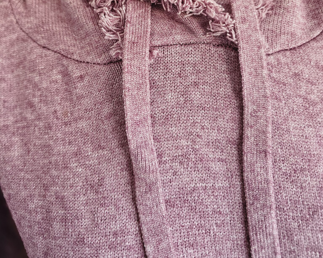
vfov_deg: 46.7
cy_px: 64
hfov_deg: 58.8
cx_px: 162
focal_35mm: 30
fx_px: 287
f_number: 1.7
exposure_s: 1/120
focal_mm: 6.3
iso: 320
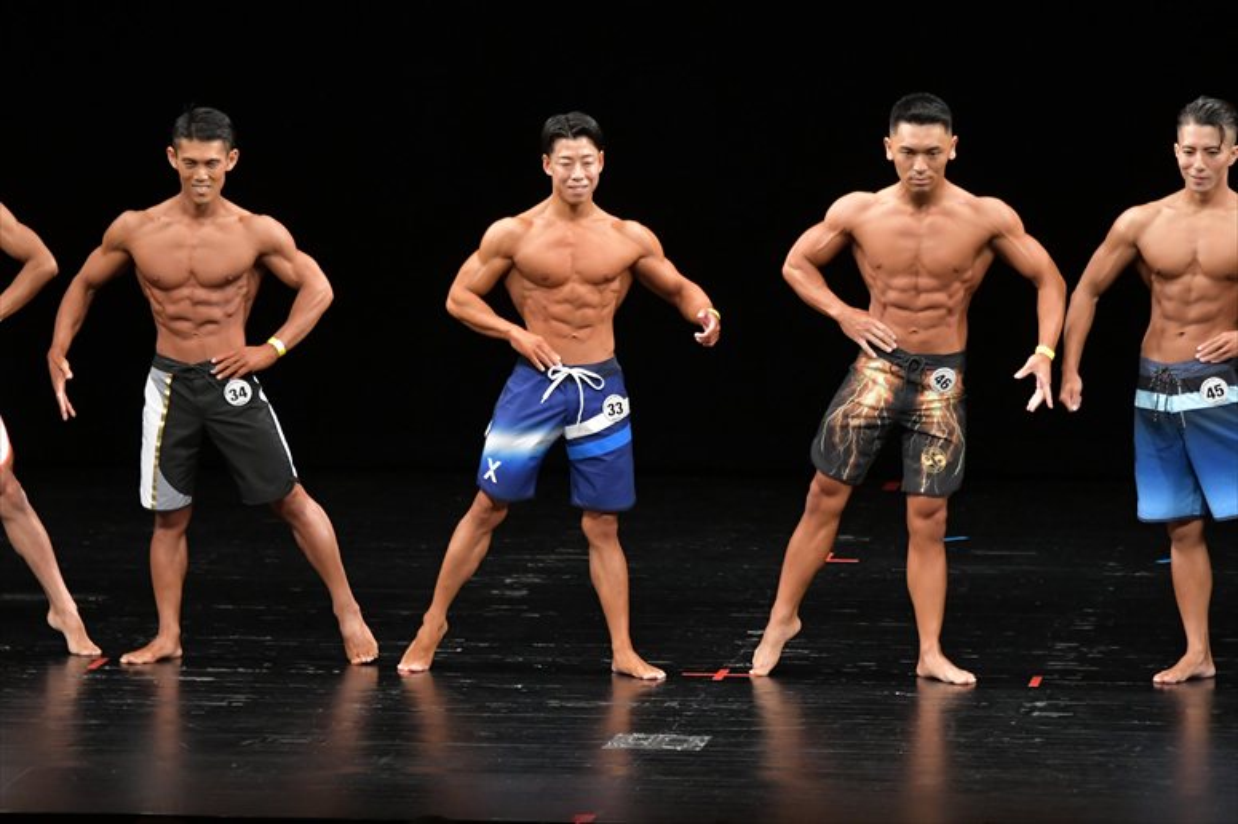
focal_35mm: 240
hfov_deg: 8.6
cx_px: 619
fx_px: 8249
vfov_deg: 5.7
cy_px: 412
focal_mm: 160
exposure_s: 1/400
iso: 3200
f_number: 5.6
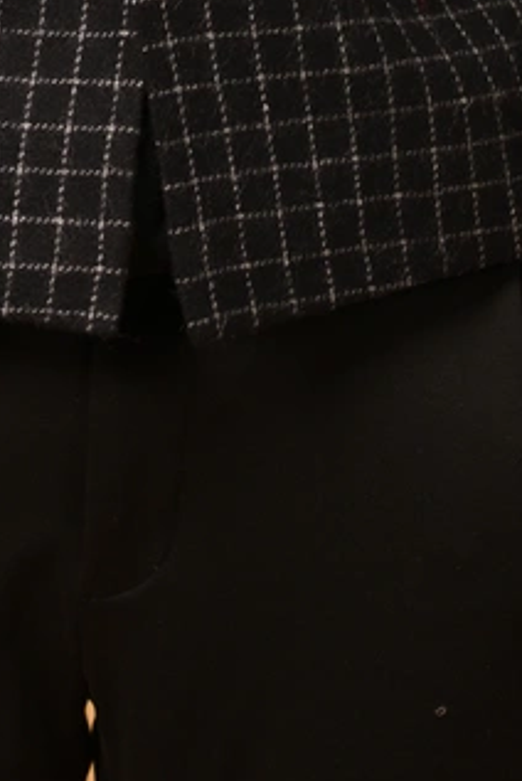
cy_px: -825
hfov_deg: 5.3
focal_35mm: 260
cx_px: -5
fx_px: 5642
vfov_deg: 7.6
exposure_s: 1/1250
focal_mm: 50
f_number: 2.2
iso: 200
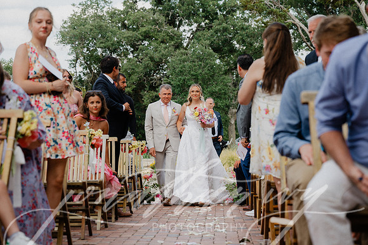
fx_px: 967
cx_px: 184
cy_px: 95
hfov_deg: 21.5
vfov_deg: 14.5
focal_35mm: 95
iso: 100
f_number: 3.5
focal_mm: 70
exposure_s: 1/500
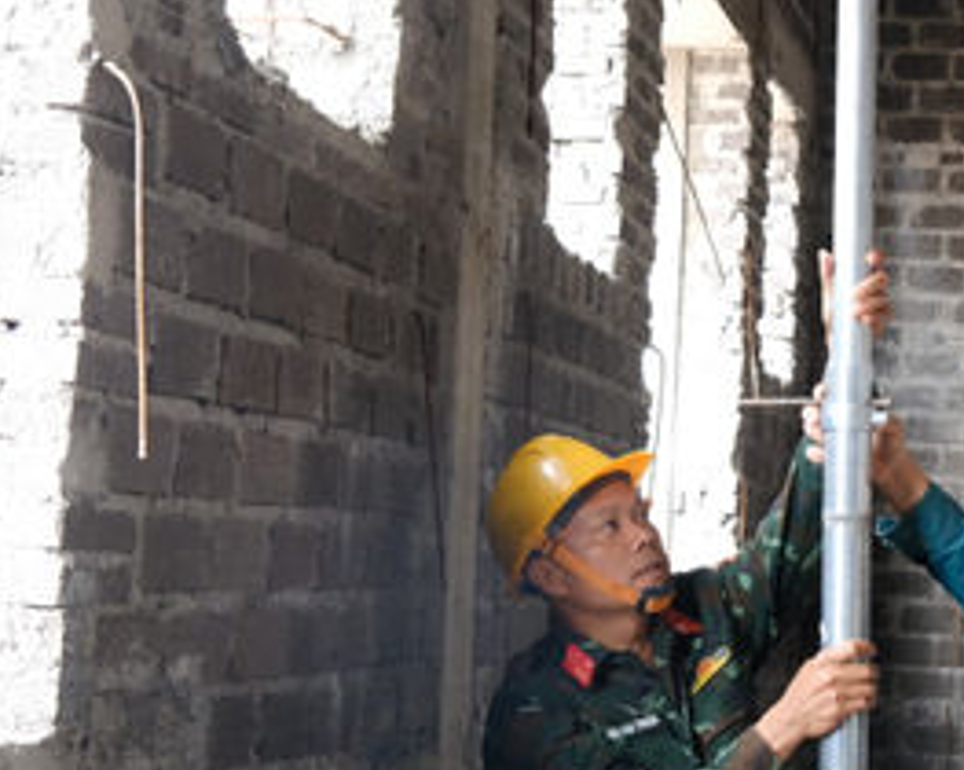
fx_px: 2252
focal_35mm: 79
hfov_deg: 23.8
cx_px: 770
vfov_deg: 19.4
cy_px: 477
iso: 4000
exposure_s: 1/125
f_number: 5.6
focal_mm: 27.5
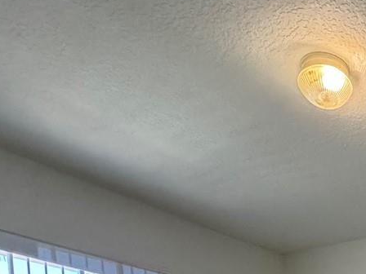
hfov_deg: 30.2
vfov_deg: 21.5
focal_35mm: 50
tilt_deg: -4.9
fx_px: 529
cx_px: 478
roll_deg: +1.6
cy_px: 464
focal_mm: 2.22
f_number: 2.2
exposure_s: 1/120
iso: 320
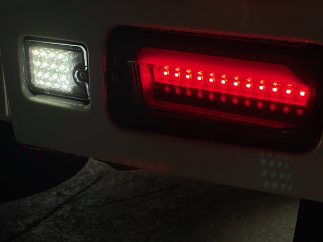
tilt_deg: -17.2
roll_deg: -1.9
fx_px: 495
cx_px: 161
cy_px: 120
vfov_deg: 27.5
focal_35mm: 53
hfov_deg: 36.2
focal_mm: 6
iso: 25
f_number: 2
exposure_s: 1/214
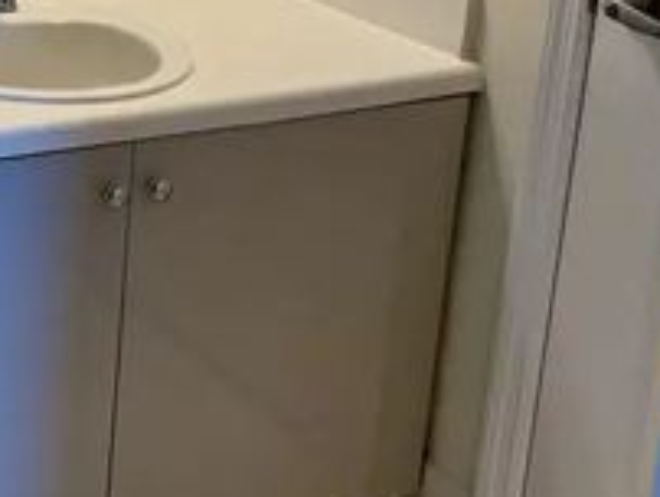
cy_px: -111
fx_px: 1451
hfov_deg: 22.9
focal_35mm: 76
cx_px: -193
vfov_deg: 18.3
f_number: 1.78
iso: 125
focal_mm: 6.76
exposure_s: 1/236
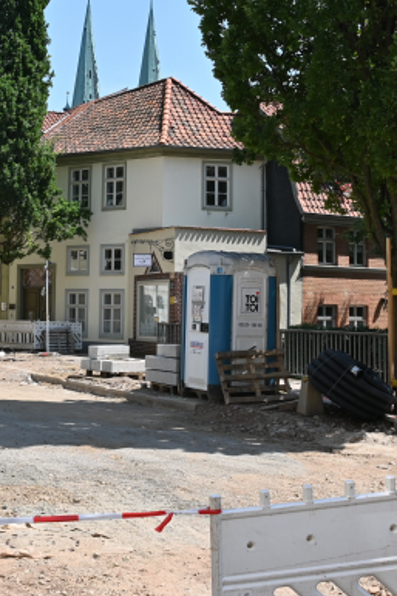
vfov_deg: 35.5
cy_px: 235
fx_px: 927
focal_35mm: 56
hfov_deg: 23.6
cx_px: 45
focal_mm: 18
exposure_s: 1/500
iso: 200
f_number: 11
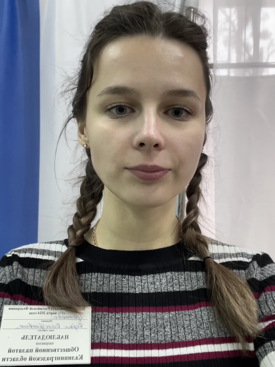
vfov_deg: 60.0
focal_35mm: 30
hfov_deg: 46.8
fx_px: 318
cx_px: 138
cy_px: 184
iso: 160
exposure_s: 1/50
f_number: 2.2
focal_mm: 2.71
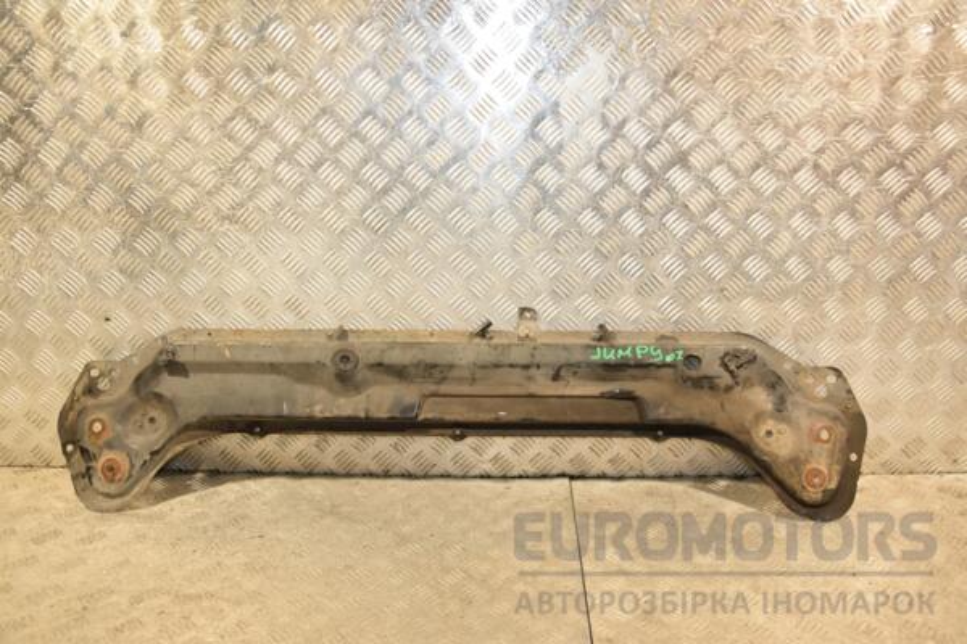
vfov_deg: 41.7
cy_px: 322
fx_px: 846
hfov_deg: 59.5
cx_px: 484
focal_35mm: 32
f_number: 5
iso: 800
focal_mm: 21
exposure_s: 1/160
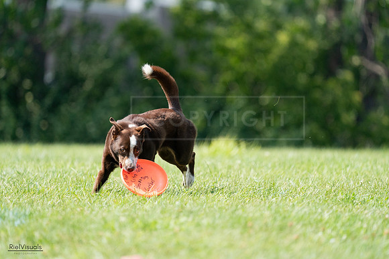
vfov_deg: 2.8
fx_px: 5328
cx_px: 194
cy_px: 130
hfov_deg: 4.2
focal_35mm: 493
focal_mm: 493
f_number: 6.3
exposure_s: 1/4000
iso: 2500
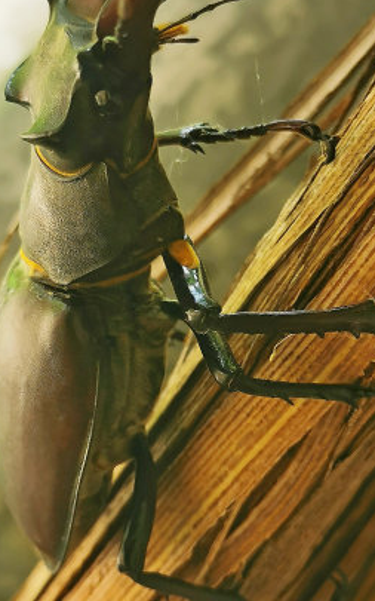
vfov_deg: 20.0
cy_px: 248
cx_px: 155
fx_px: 1701
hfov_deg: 12.6
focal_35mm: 104
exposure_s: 1/279
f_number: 1.8
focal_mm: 5.58
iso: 50
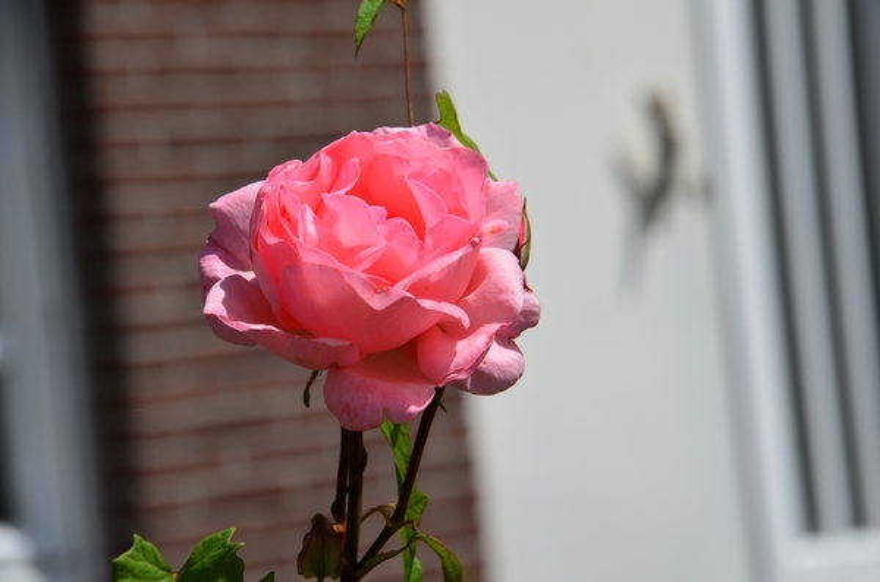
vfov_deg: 7.0
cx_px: 440
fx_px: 4755
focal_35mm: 195
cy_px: 291
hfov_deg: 10.6
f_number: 13
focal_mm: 130
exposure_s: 1/250
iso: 100
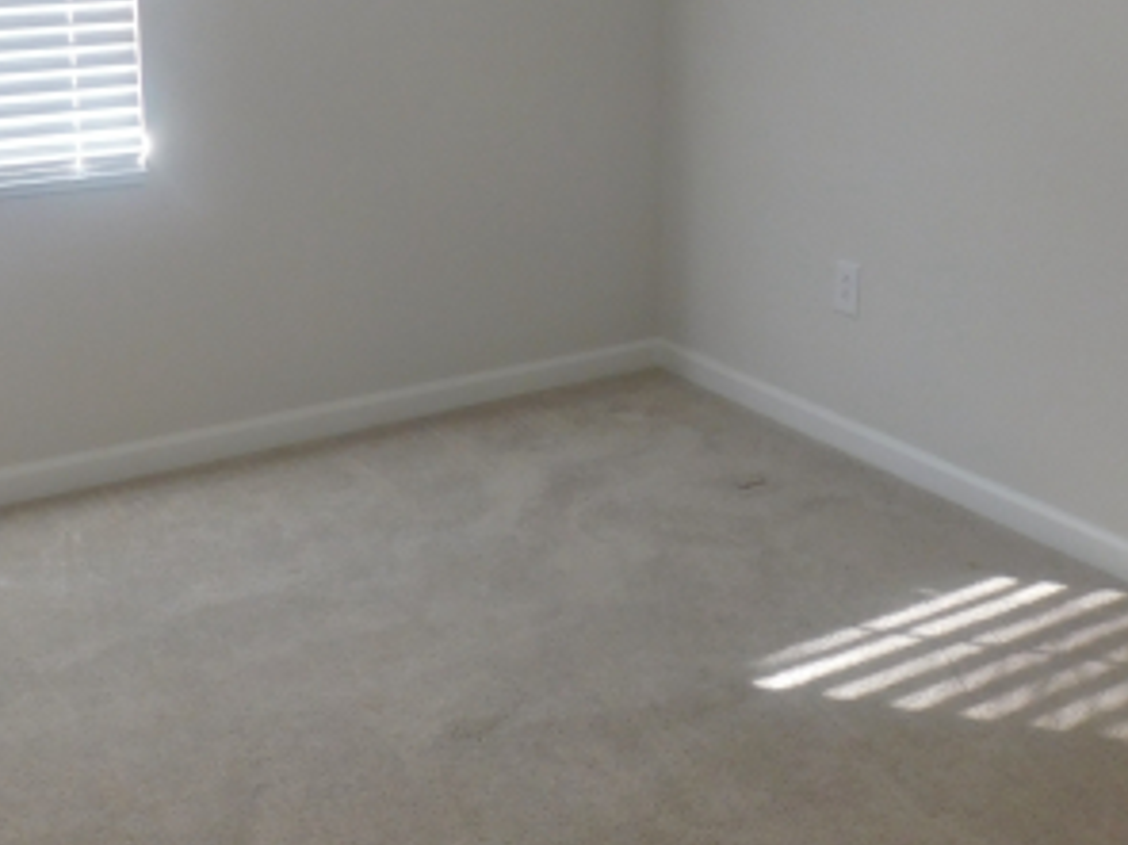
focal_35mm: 52
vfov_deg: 27.4
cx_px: 537
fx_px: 1694
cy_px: 161
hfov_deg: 36.8
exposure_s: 1/30
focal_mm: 4
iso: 125
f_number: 3
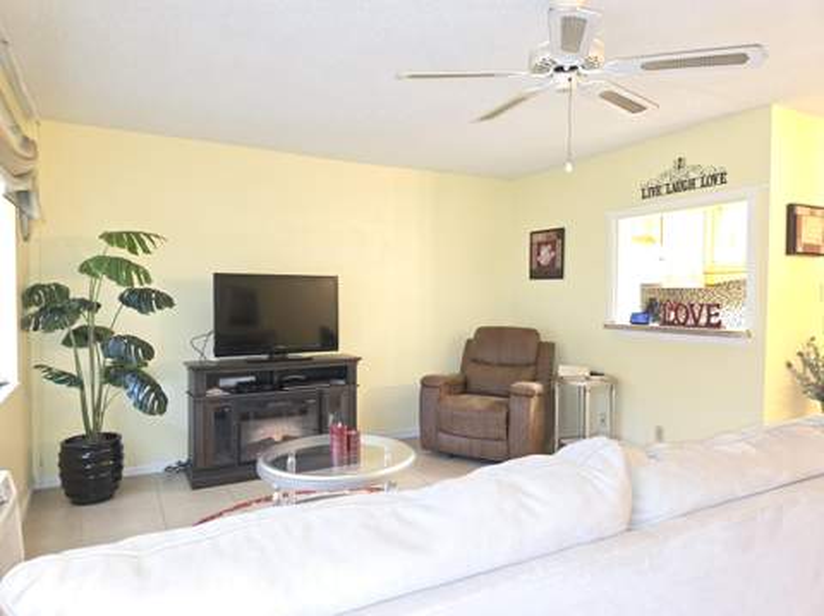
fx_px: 547
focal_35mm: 23
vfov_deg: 58.8
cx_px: 412
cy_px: 308
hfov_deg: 74.0
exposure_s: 1/12
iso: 200
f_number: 1.7
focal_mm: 6.3
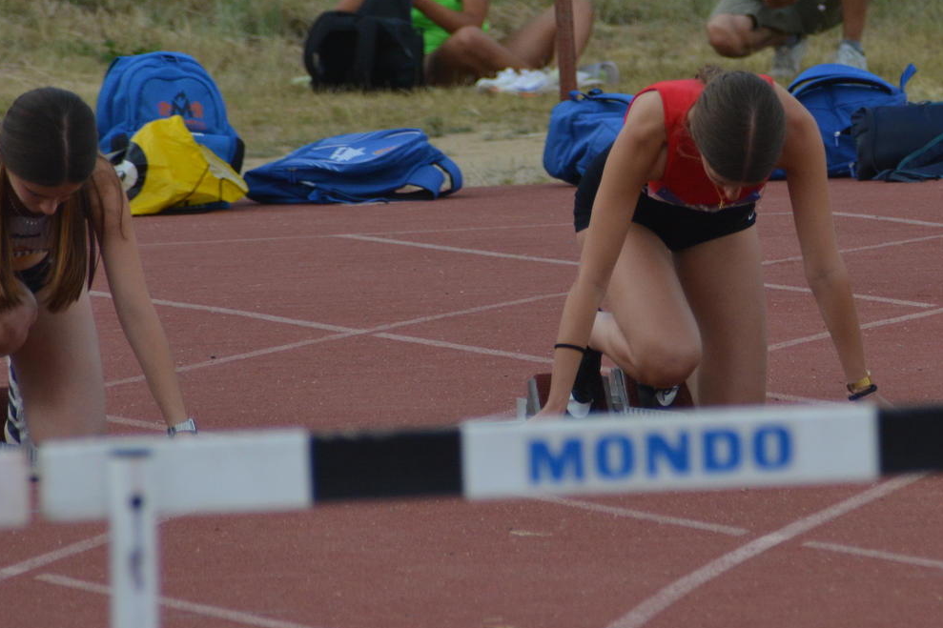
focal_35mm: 621
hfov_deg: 3.3
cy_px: 256
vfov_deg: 2.2
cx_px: 726
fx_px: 16263
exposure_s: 1/1000
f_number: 6.3
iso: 720
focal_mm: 200
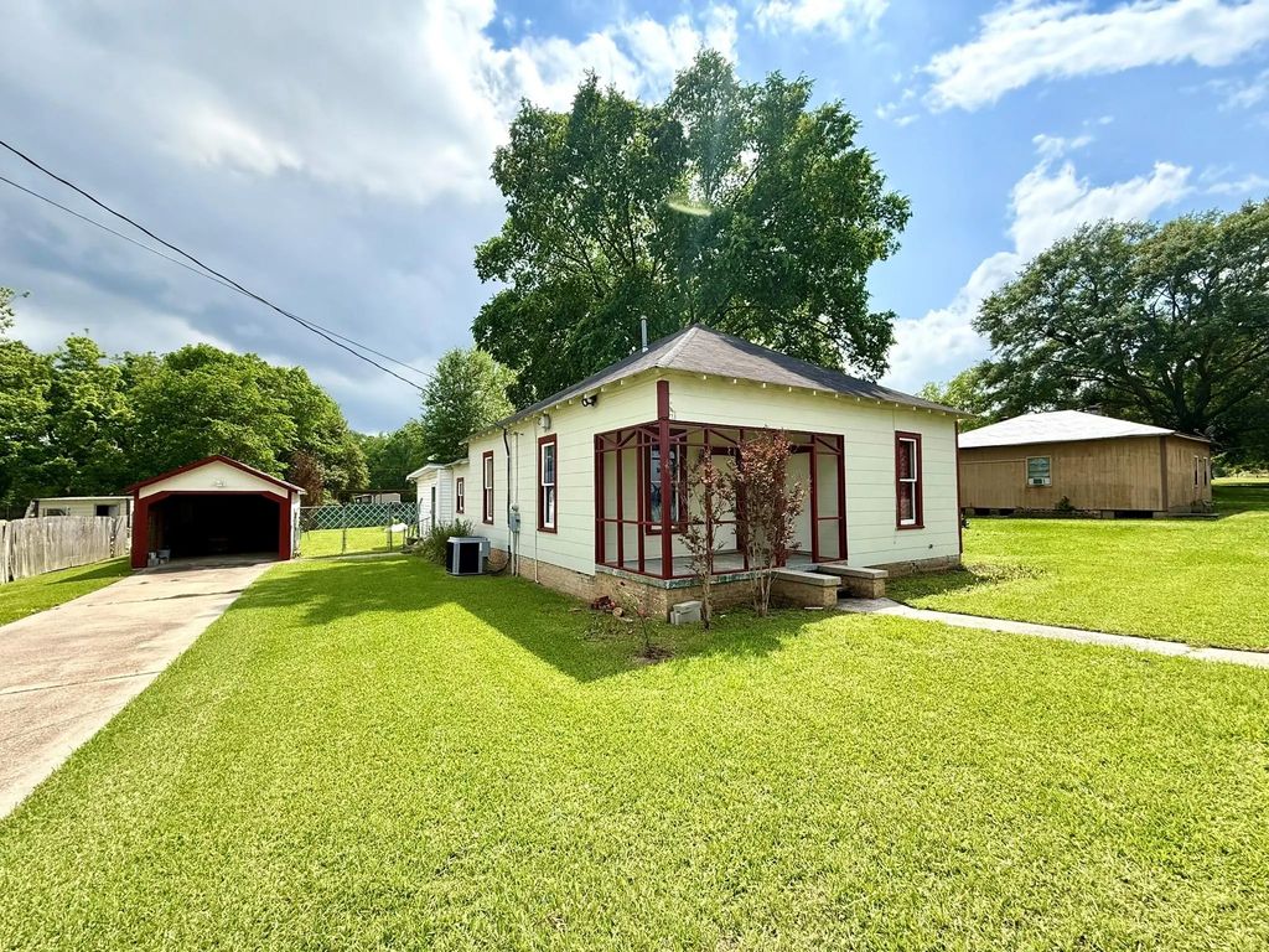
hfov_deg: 102.1
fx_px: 513
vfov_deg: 85.7
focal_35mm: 14
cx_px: 634
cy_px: 476
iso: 64
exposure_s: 1/1368
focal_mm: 2.22
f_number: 2.2
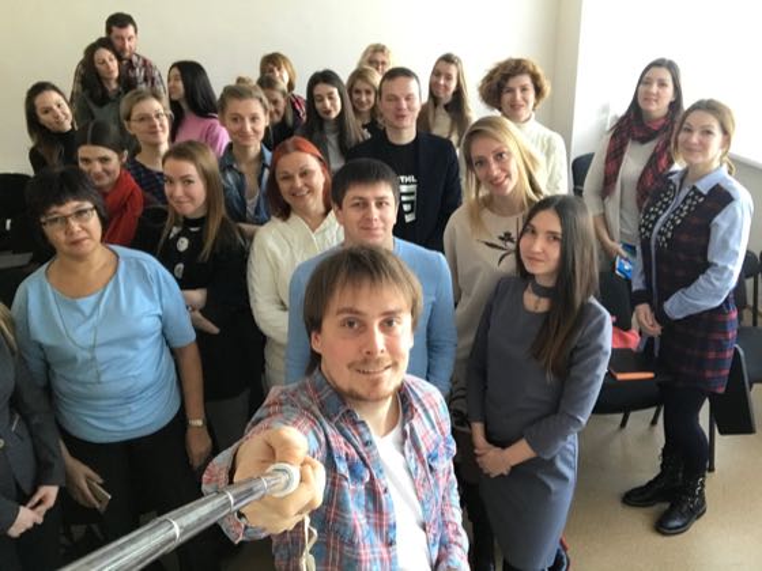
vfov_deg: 44.2
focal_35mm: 32
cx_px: 381
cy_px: 286
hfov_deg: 56.8
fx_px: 704
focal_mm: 2.87
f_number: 2.2
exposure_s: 1/33
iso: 125
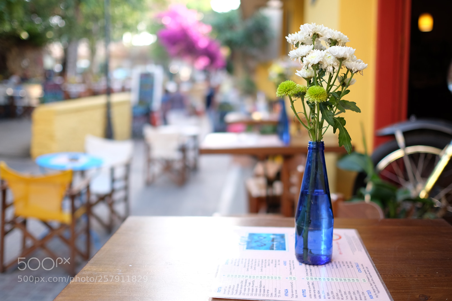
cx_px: 226
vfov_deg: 37.9
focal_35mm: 35
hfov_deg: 54.4
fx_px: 439
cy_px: 150
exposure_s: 1/220
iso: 200
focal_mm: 23
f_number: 1.4
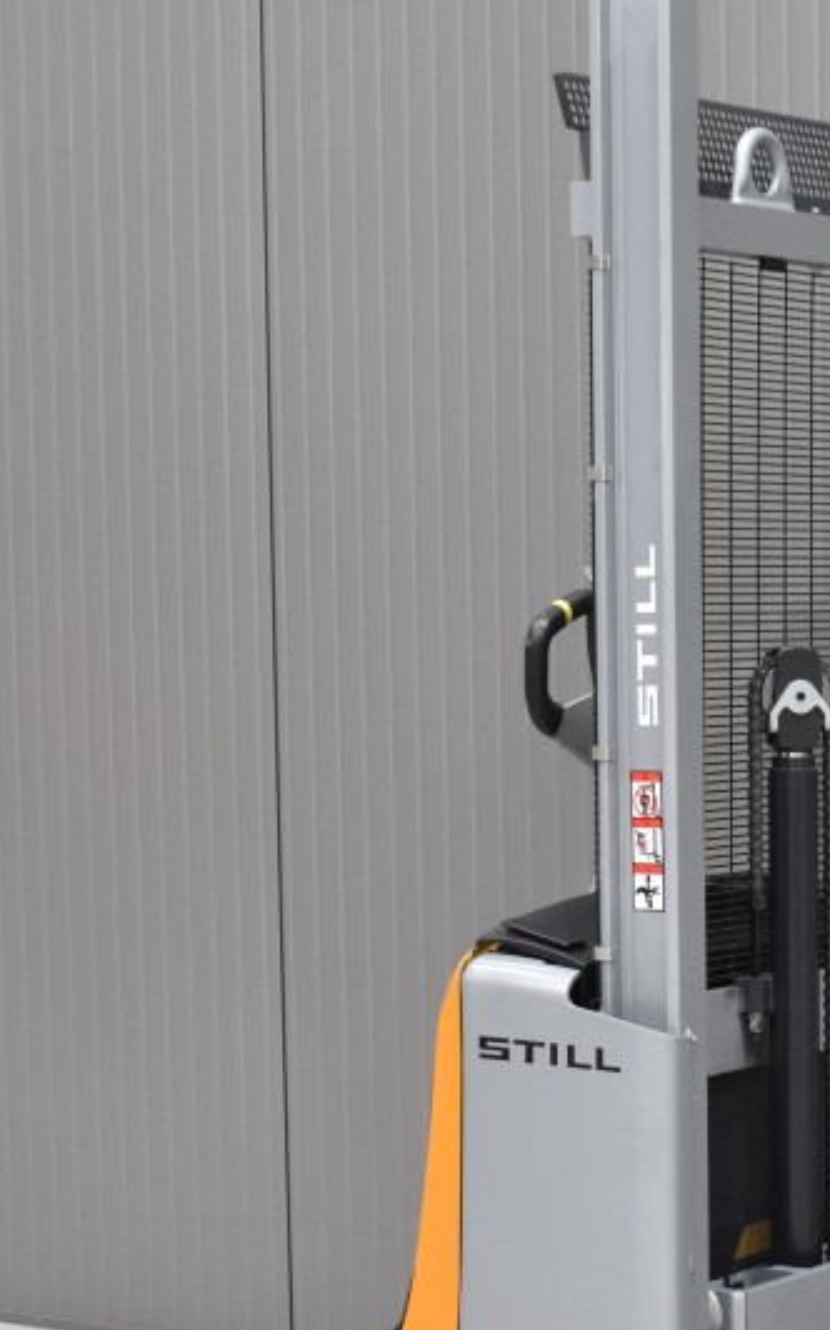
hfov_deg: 13.7
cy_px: 912
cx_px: 912
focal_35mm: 93
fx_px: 3375
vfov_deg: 22.2
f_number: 5
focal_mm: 27
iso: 1600
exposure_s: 1/40
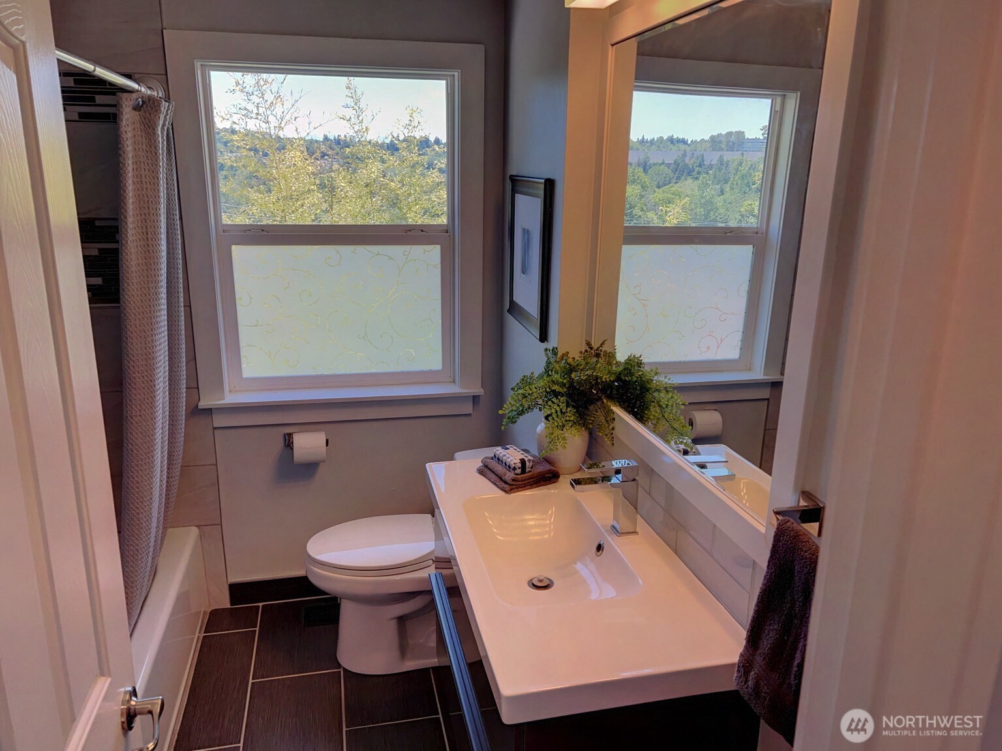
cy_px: 376
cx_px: 501
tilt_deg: -17.1
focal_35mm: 26
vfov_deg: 53.1
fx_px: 753
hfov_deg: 67.3
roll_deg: -0.8
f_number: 1.5
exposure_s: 1/303
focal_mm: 5.7
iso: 50
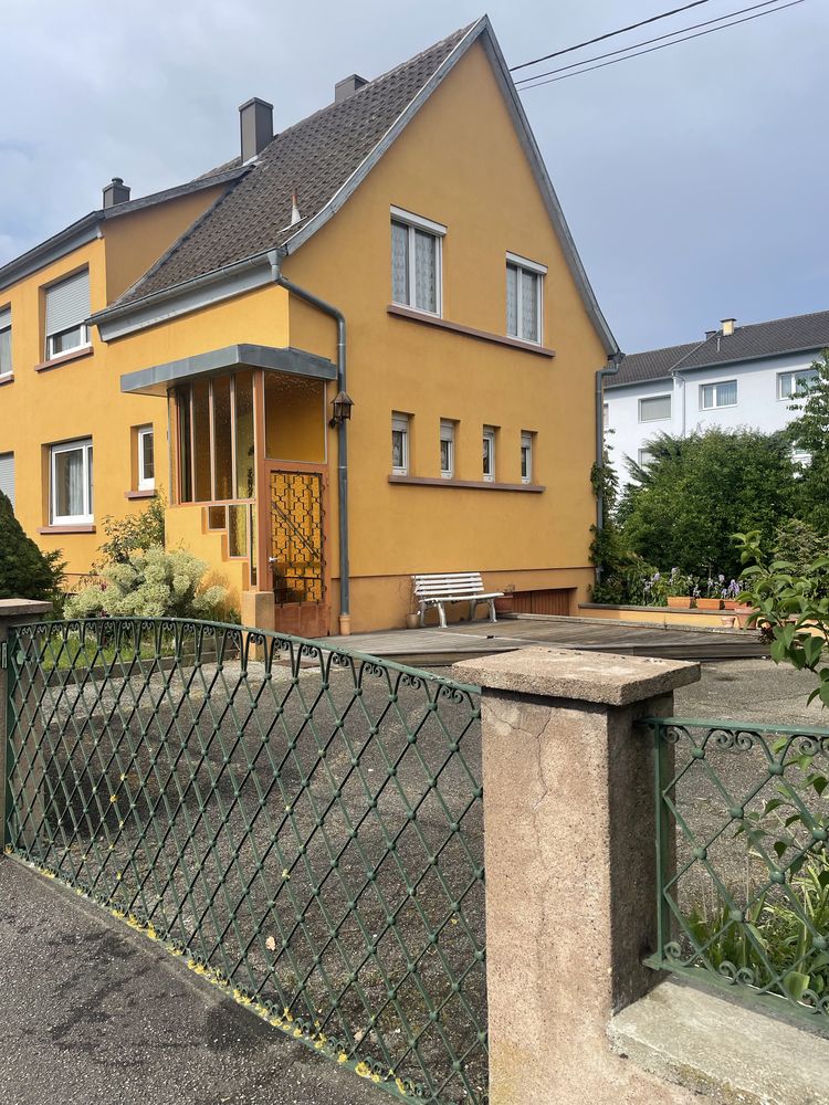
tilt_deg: -0.3
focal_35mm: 26
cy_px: 552
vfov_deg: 67.3
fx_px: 830
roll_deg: +0.8
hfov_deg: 53.1
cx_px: 414
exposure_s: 1/2174
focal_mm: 4.2
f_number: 1.6
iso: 32
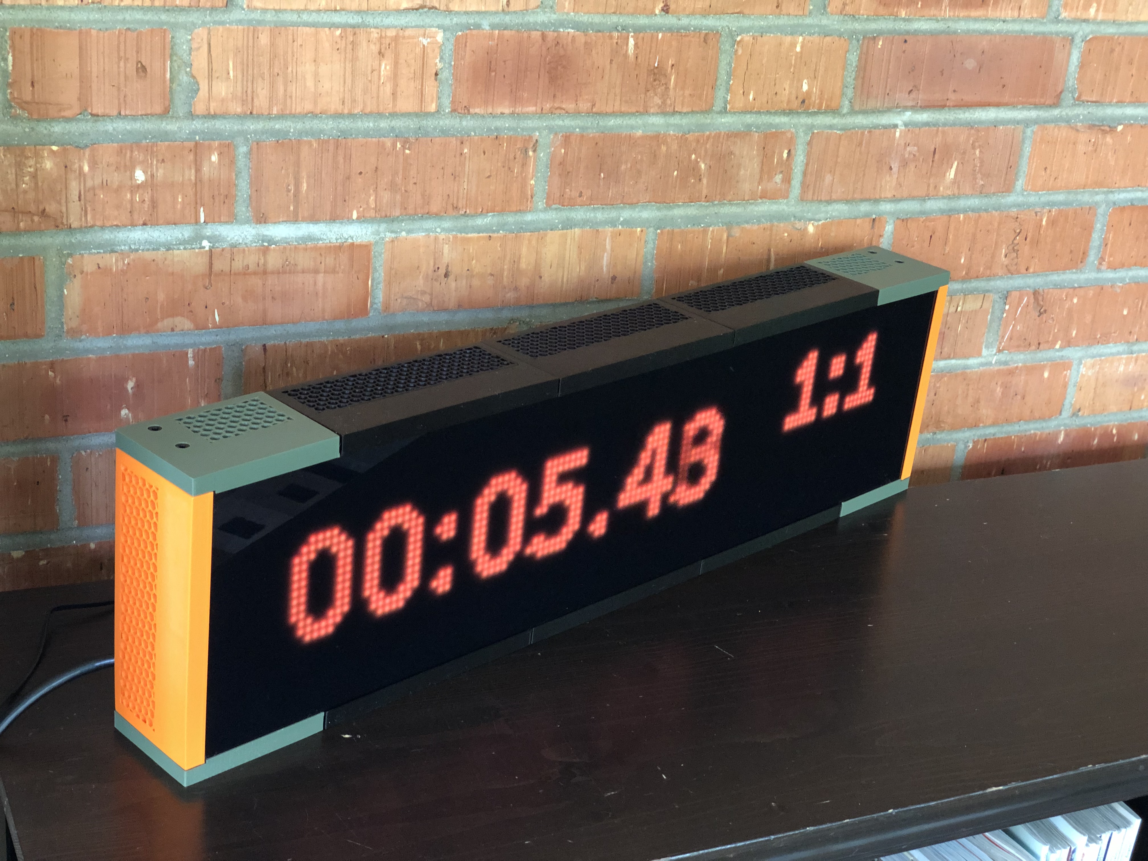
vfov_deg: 28.0
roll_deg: -5.1
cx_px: 574
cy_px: 430
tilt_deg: -22.0
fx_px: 1725
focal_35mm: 52
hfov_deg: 36.8
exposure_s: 1/13
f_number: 2.4
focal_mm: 6
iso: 160
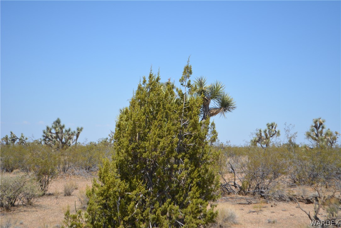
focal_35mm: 82
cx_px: 170
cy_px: 114
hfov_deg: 24.6
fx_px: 782
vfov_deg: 16.6
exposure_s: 1/1600
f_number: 6.3
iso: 400
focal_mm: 55
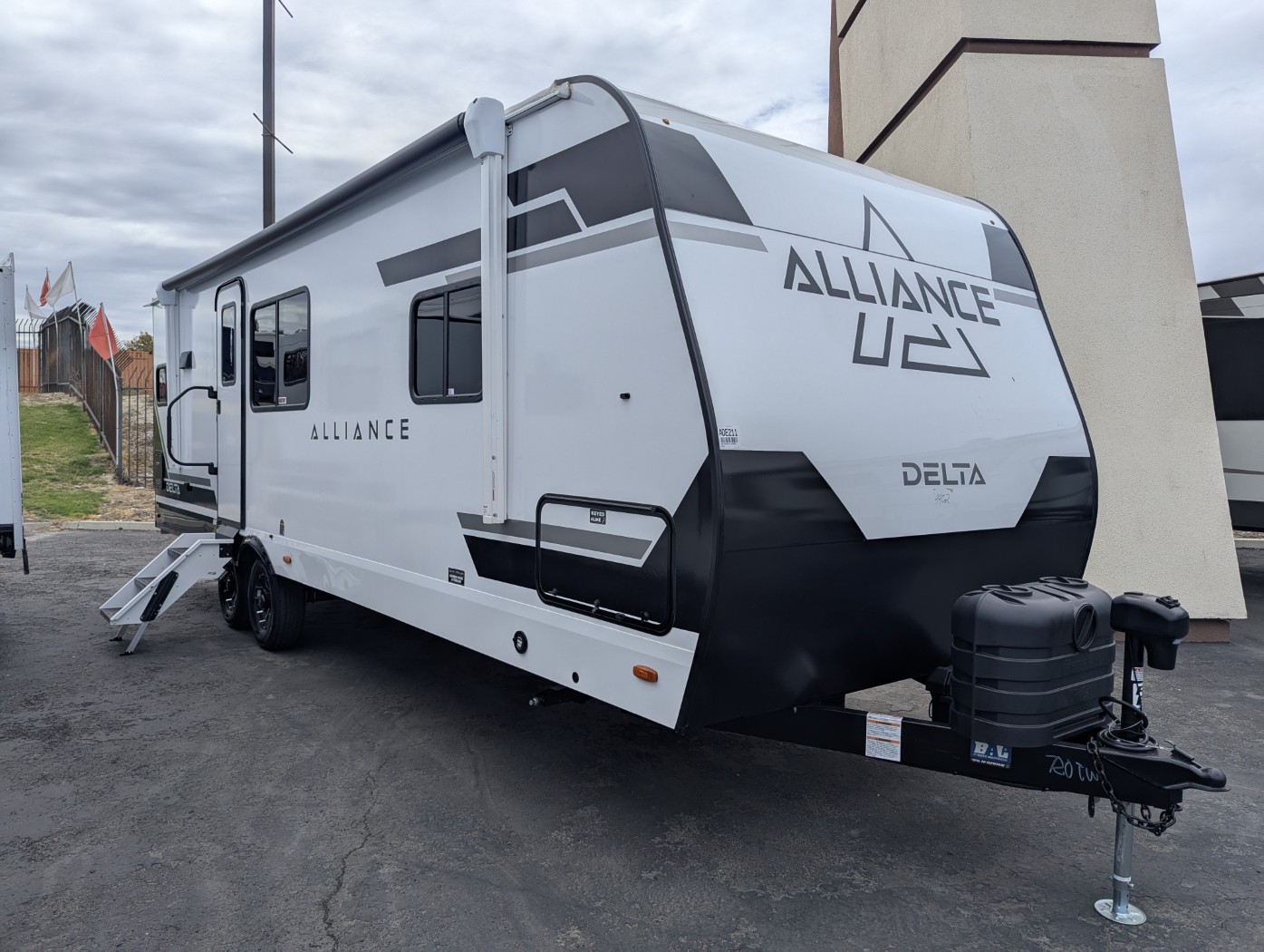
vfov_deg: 56.9
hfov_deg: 71.5
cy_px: 476
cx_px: 632
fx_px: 877
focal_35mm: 24
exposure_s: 1/3774
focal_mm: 6.81
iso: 48
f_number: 1.85
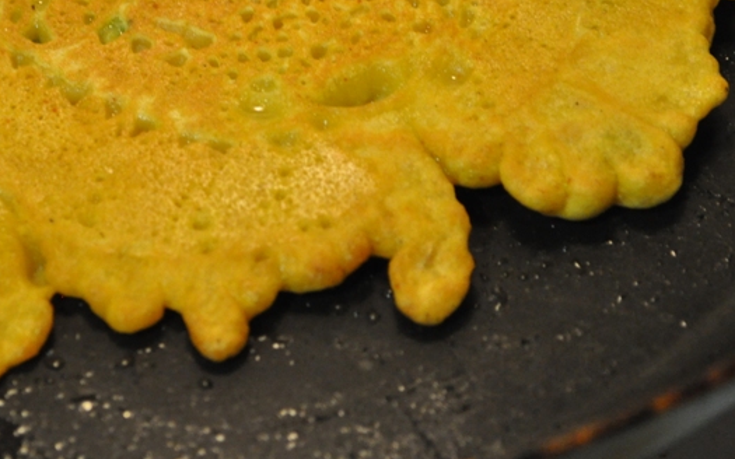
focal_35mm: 131
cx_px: 200
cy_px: -14
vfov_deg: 9.9
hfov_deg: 15.9
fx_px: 2624
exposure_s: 1/25
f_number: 5.3
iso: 1600
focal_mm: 44
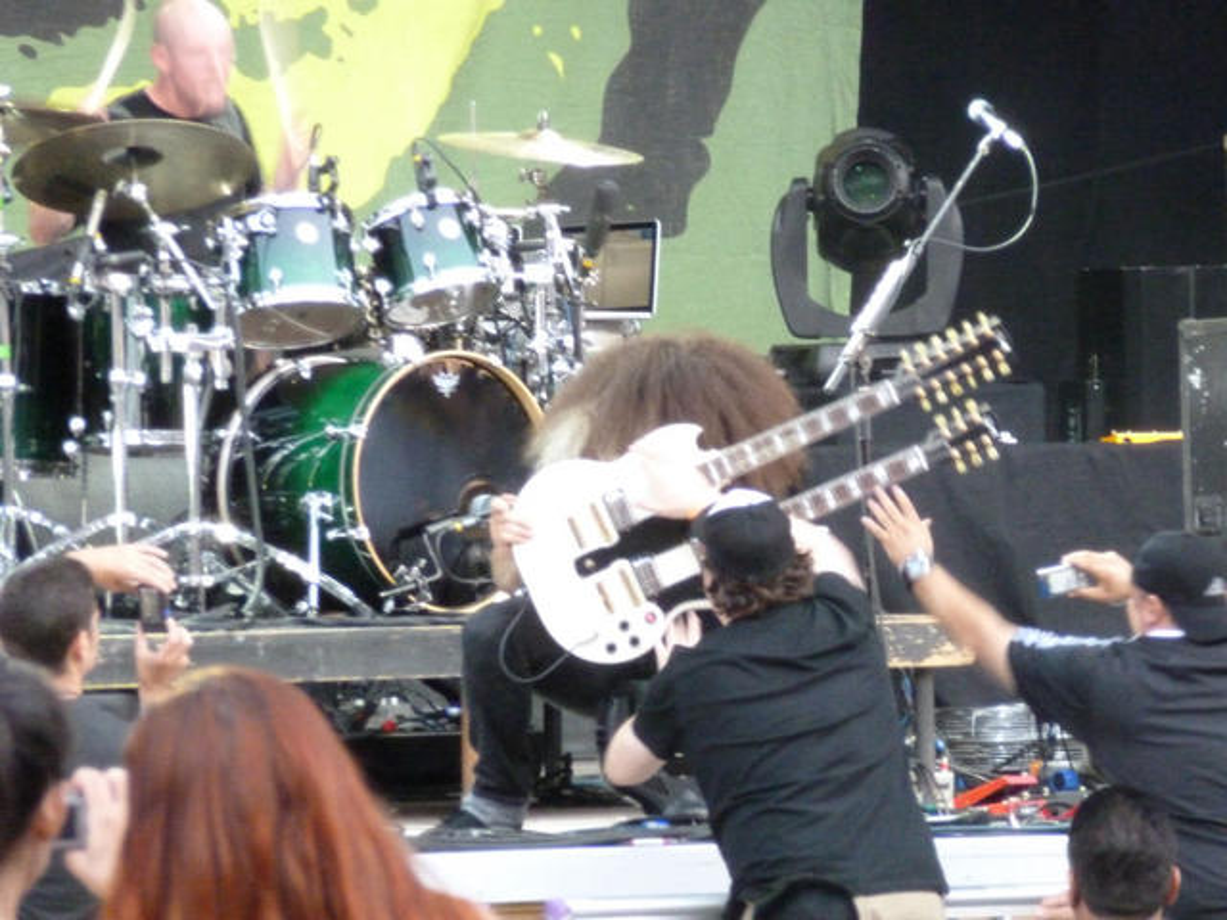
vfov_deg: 3.1
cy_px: 460
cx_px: 614
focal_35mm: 480
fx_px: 17014
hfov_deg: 4.1
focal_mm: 68.8
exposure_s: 1/15
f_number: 5.9
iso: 800
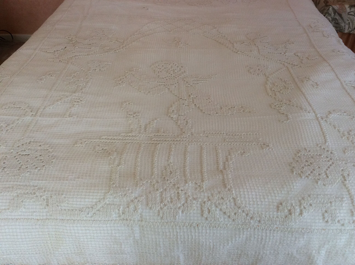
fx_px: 328
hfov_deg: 56.9
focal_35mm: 32
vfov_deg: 44.1
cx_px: 178
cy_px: 132
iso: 64
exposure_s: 1/25
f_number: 2.4
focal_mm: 3.3
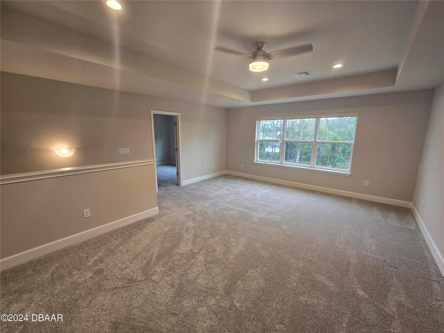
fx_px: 167
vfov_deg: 89.9
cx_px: 222
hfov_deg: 106.2
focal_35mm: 13
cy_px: 166
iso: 160
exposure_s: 1/60
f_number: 2.2
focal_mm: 2.2
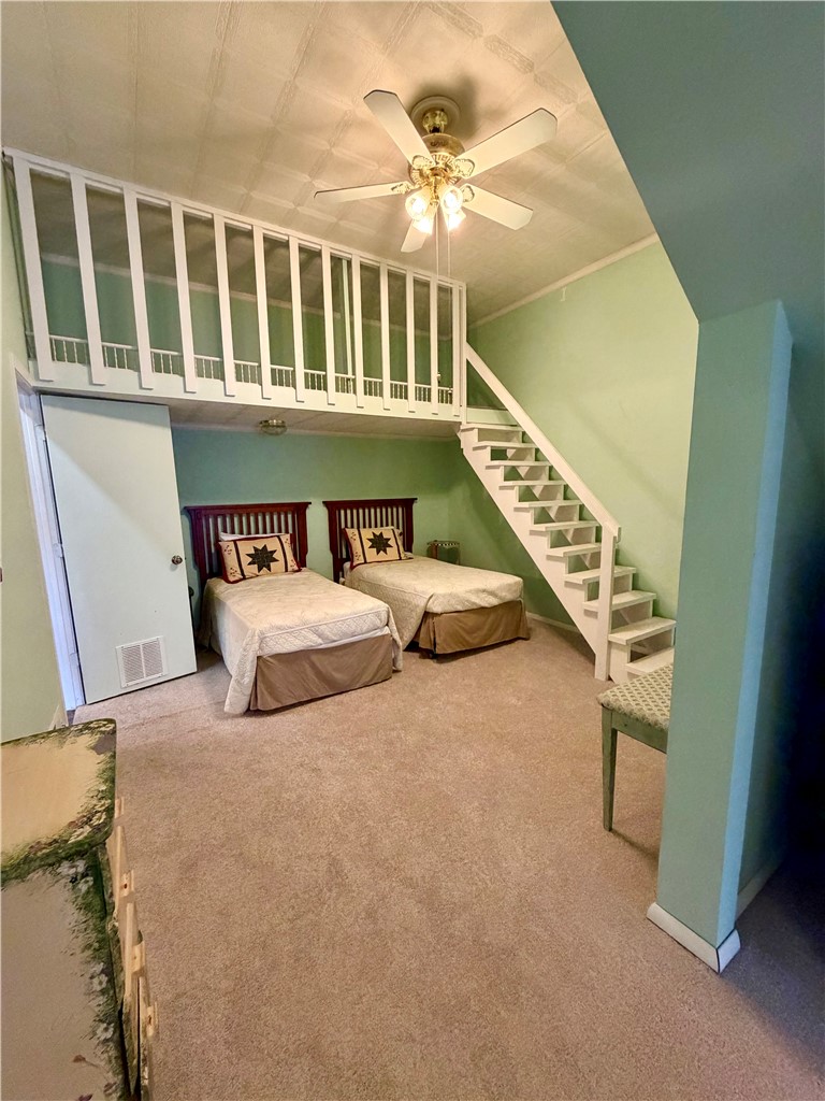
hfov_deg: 85.7
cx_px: 412
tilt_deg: -8.6
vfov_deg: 102.1
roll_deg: +0.4
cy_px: 550
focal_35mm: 14
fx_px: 445
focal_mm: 2.22
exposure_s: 1/60
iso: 500
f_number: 2.2
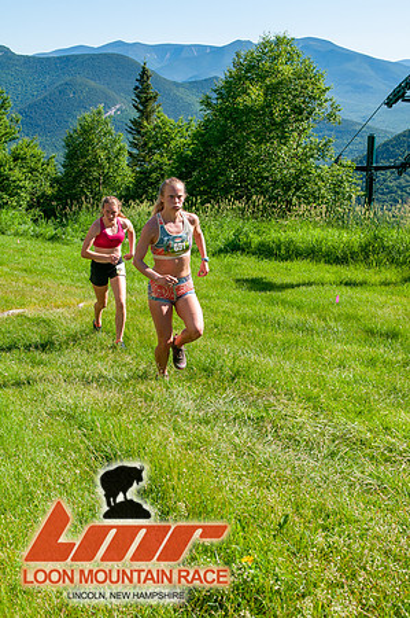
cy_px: 309
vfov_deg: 38.9
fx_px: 873
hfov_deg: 26.4
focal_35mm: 51
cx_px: 205
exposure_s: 1/400
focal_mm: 34
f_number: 8
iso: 200
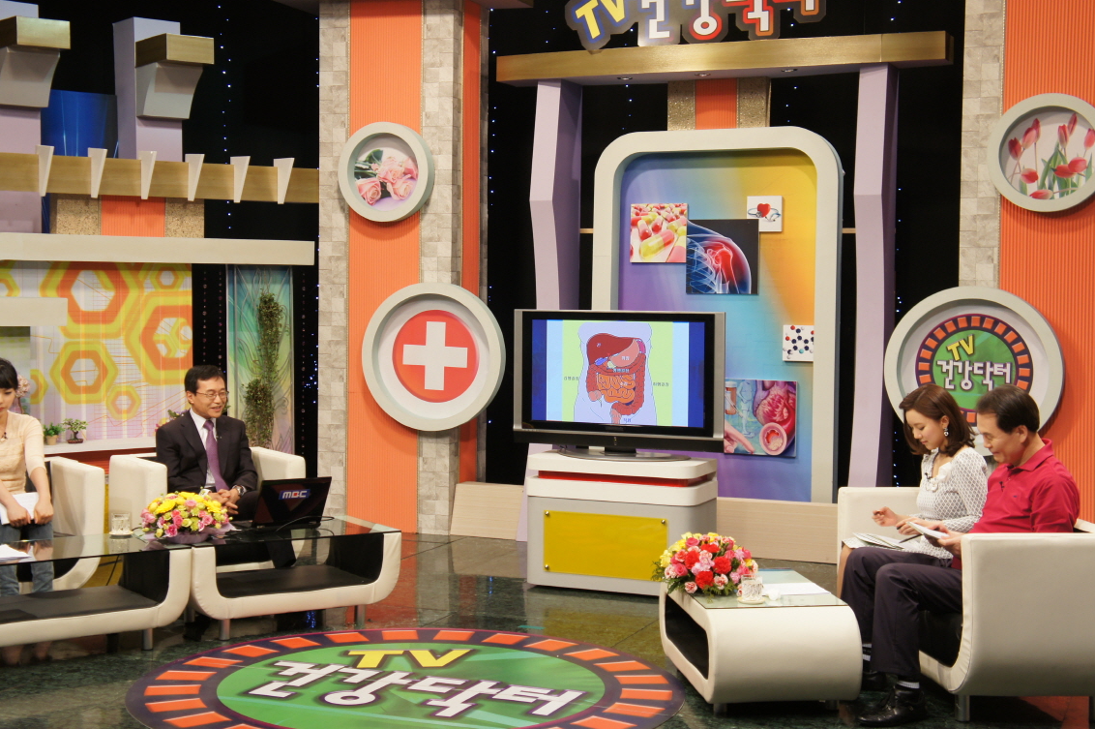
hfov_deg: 37.8
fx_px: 1598
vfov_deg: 25.7
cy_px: 335
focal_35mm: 53
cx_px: 510
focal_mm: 31
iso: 400
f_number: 4.5
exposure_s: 1/40
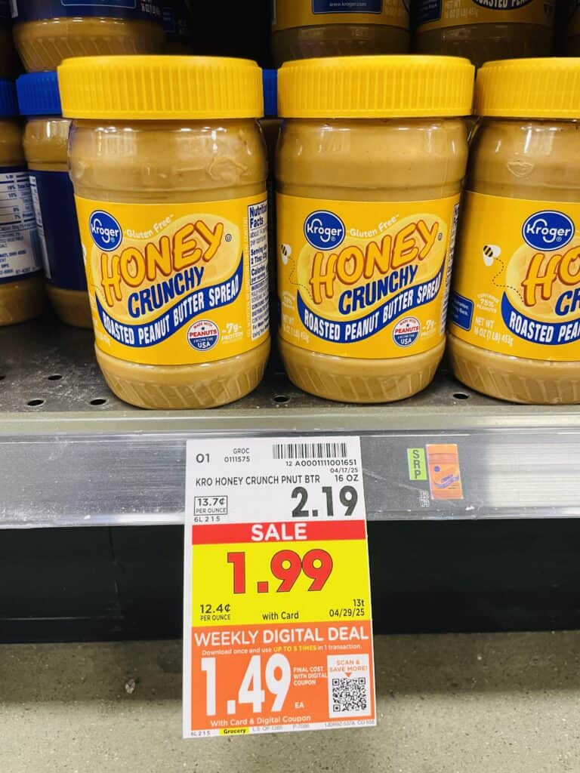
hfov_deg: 53.1
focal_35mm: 26
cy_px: 386
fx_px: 581
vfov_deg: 67.3
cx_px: 290
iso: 125
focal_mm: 4.2
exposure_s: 1/40
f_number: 1.6
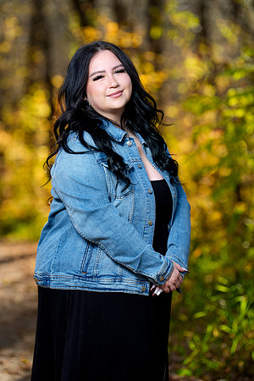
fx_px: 1587
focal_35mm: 150
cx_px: 127
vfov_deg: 13.7
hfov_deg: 9.1
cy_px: 190
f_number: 3.2
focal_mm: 150
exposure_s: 1/160
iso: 400
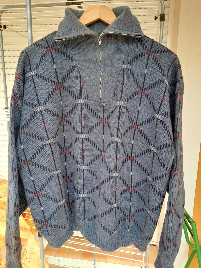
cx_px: 100
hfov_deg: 51.4
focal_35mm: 27
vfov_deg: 65.3
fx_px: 209
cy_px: 134
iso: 40
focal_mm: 4
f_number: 1.8
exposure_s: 1/50
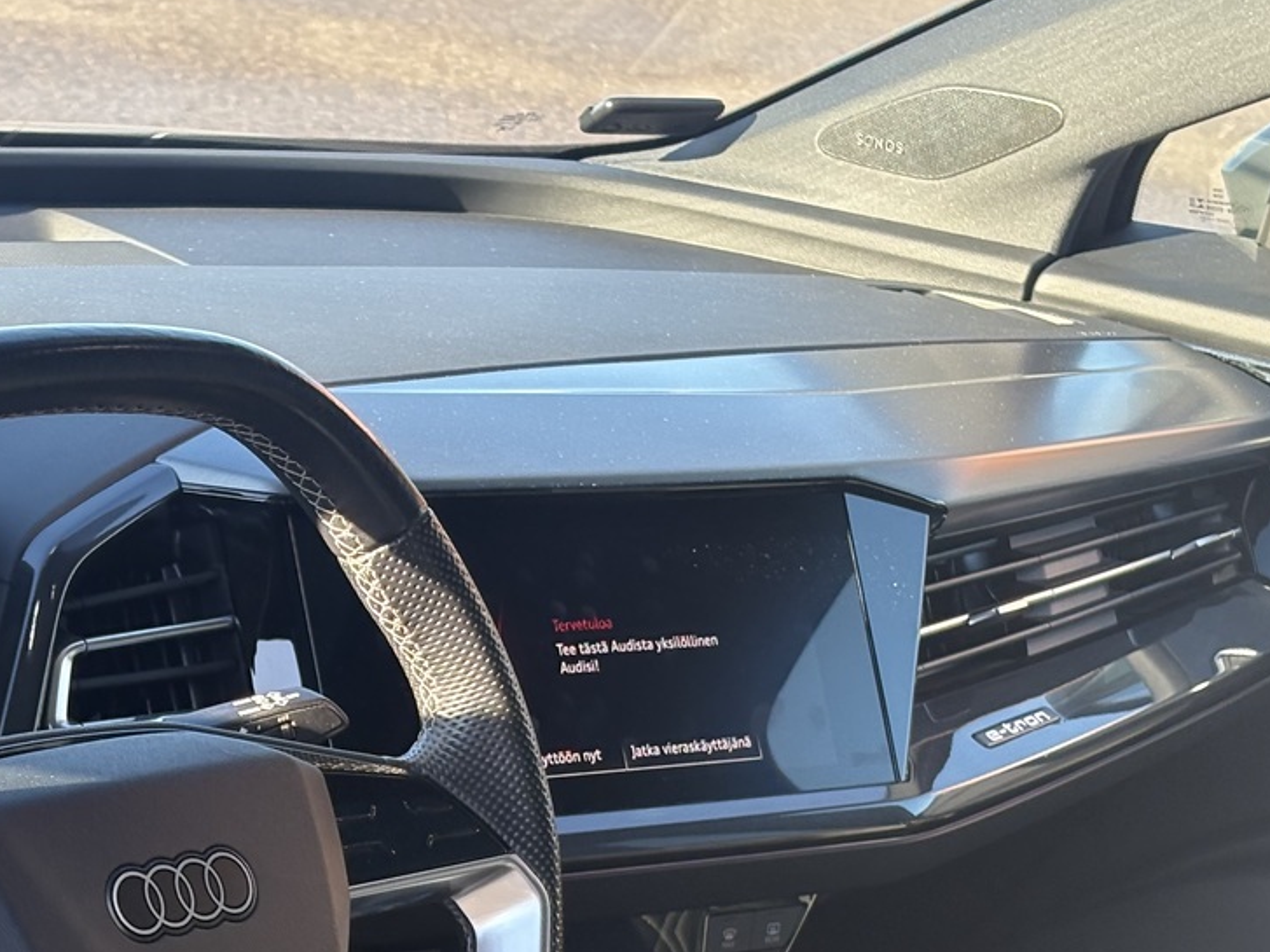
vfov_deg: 14.2
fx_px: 3778
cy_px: 928
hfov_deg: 19.0
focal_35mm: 103
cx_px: 370
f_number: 1.6
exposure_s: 1/242
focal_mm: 5.96
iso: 64
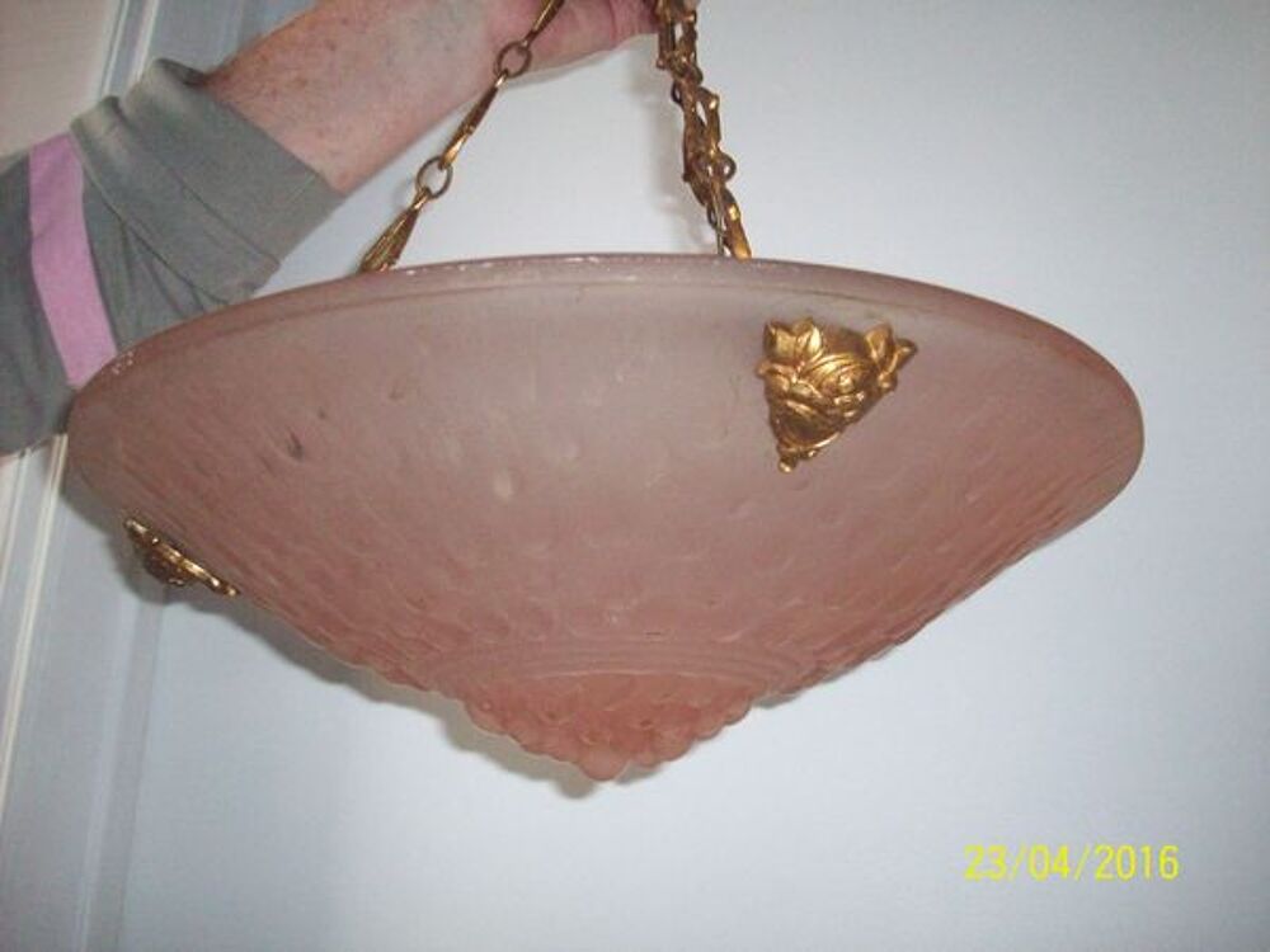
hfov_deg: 50.1
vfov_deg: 38.7
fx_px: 1357
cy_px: 476
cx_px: 635
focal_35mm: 37
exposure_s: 1/128
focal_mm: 6.2
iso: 400
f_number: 2.8
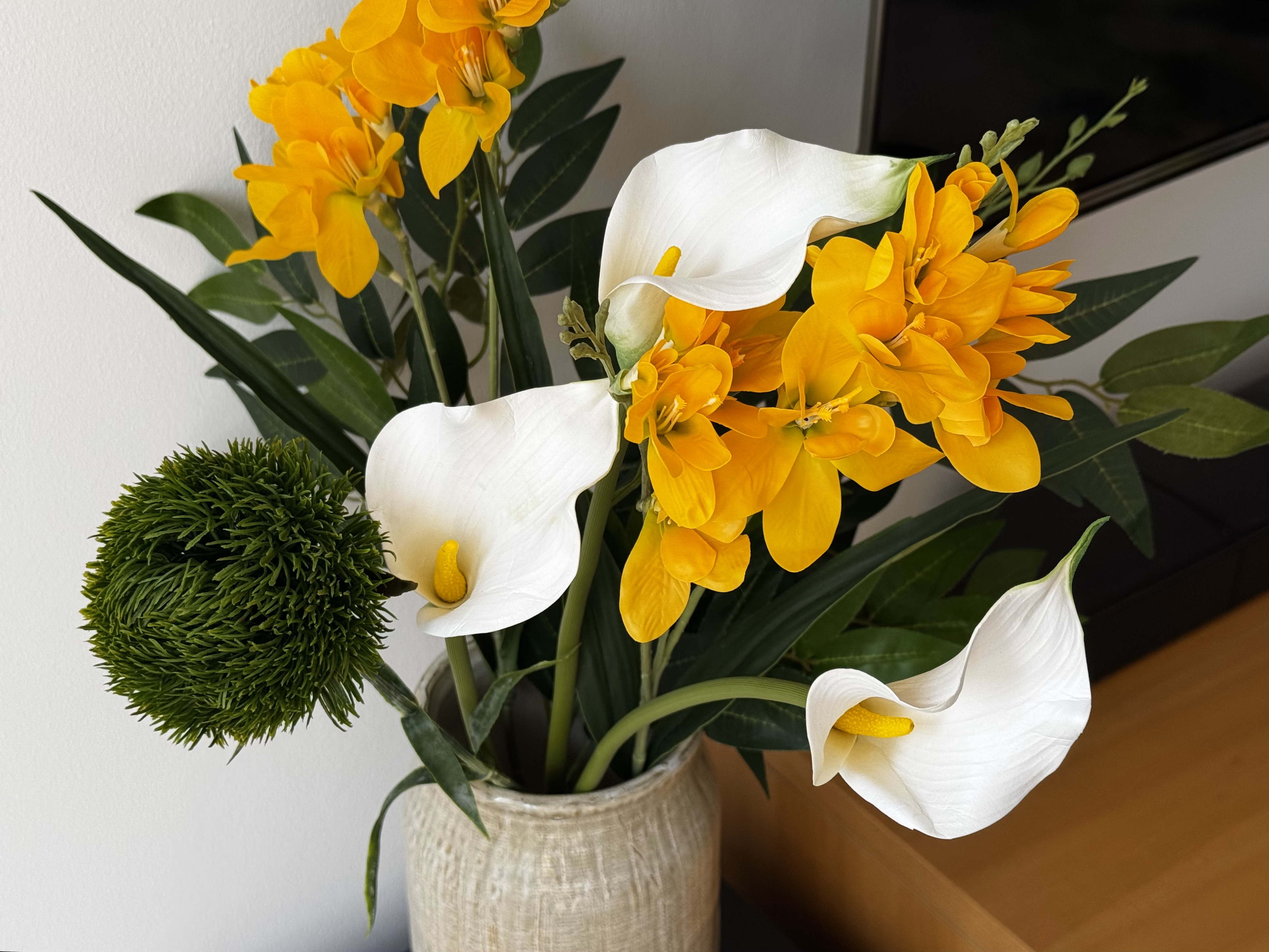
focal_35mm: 48
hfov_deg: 39.7
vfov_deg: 30.3
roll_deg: +2.5
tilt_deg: -33.6
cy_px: 476
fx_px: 1760
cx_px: 634
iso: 80
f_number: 1.78
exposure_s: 1/121
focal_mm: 6.76
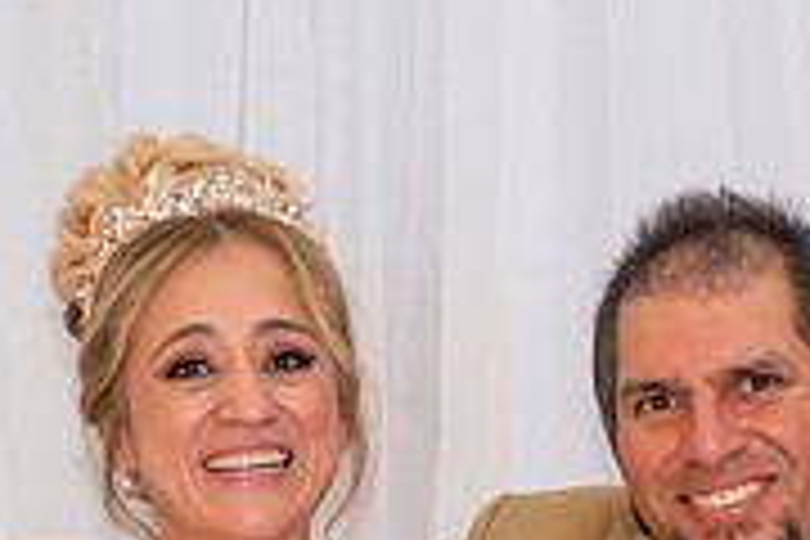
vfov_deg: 5.6
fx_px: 5490
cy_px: 808
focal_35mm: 244
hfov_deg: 8.4
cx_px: 154
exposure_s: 1/80
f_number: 2.8
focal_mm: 62
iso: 640
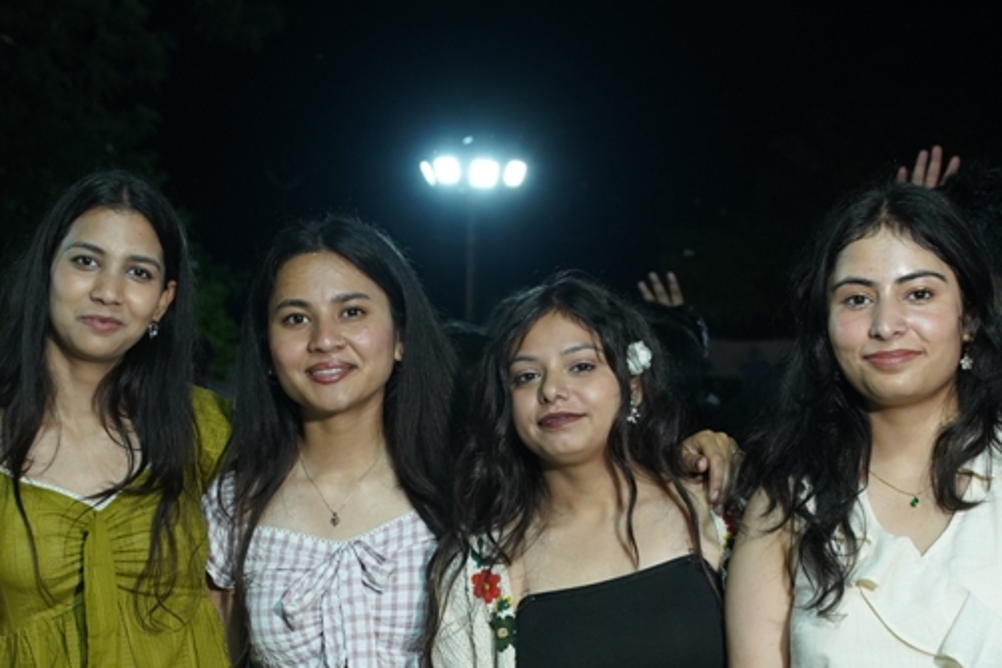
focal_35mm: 86
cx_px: 399
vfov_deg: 15.8
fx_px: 2394
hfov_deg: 23.6
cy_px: 528
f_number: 4.5
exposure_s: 1/160
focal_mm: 36
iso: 1000
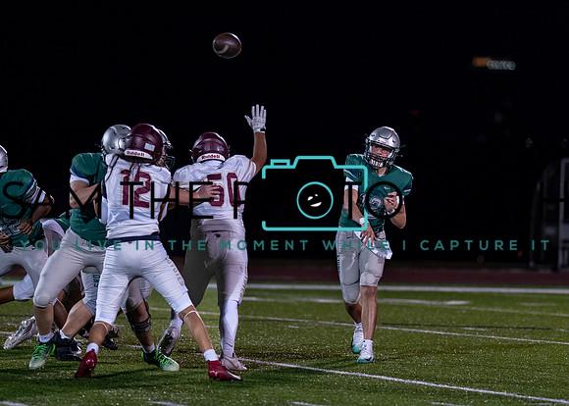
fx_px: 4225
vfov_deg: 5.5
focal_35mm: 262
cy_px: 172
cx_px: 326
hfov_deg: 7.7
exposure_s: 1/1600
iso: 1600
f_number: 1.8
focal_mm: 135
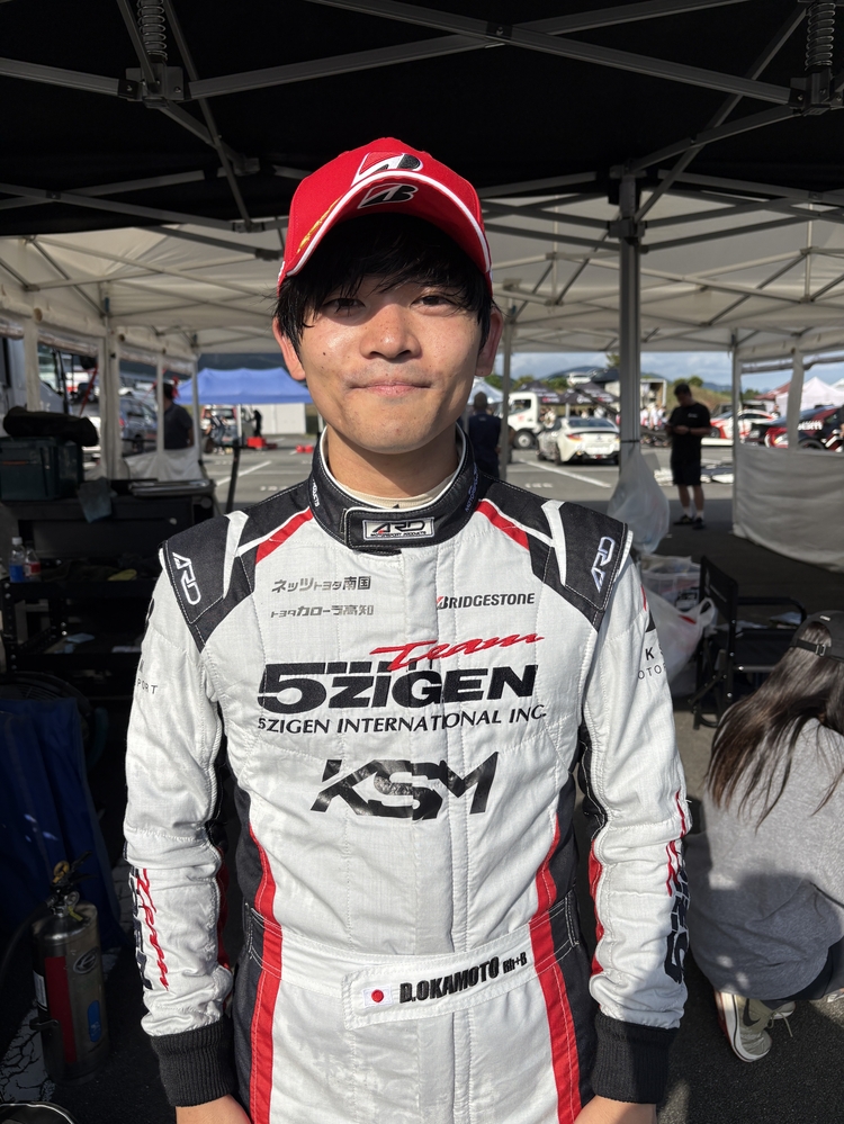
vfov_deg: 67.3
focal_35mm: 26
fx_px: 845
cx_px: 422
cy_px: 562
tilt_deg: -9.7
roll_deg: +1.0
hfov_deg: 53.1
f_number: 1.6
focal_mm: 5.96
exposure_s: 1/4065
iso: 50
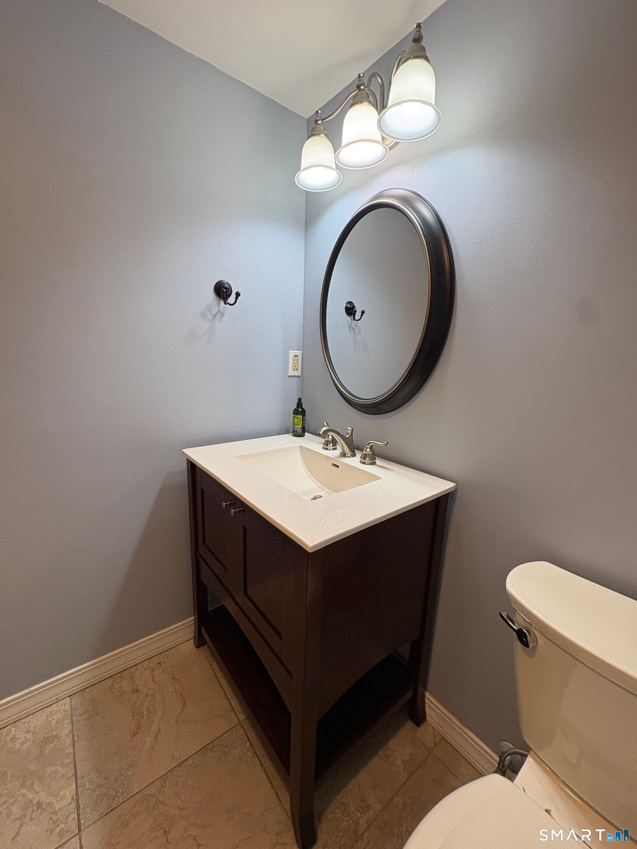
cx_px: 318
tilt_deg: -10.7
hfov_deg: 85.7
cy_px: 424
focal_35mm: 14
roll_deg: -2.2
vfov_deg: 102.1
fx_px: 344
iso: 125
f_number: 2.2
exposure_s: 1/120
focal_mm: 2.22
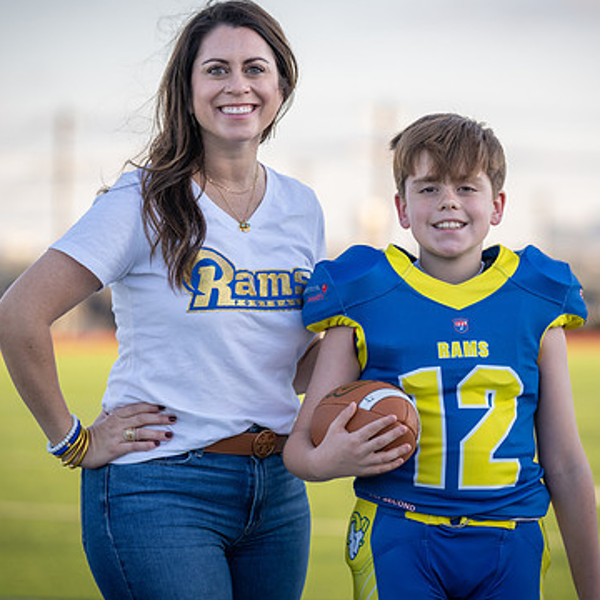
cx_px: 360
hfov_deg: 8.9
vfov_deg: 8.9
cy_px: 270
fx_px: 3844
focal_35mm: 196
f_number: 2.8
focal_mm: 135
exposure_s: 1/400
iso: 100
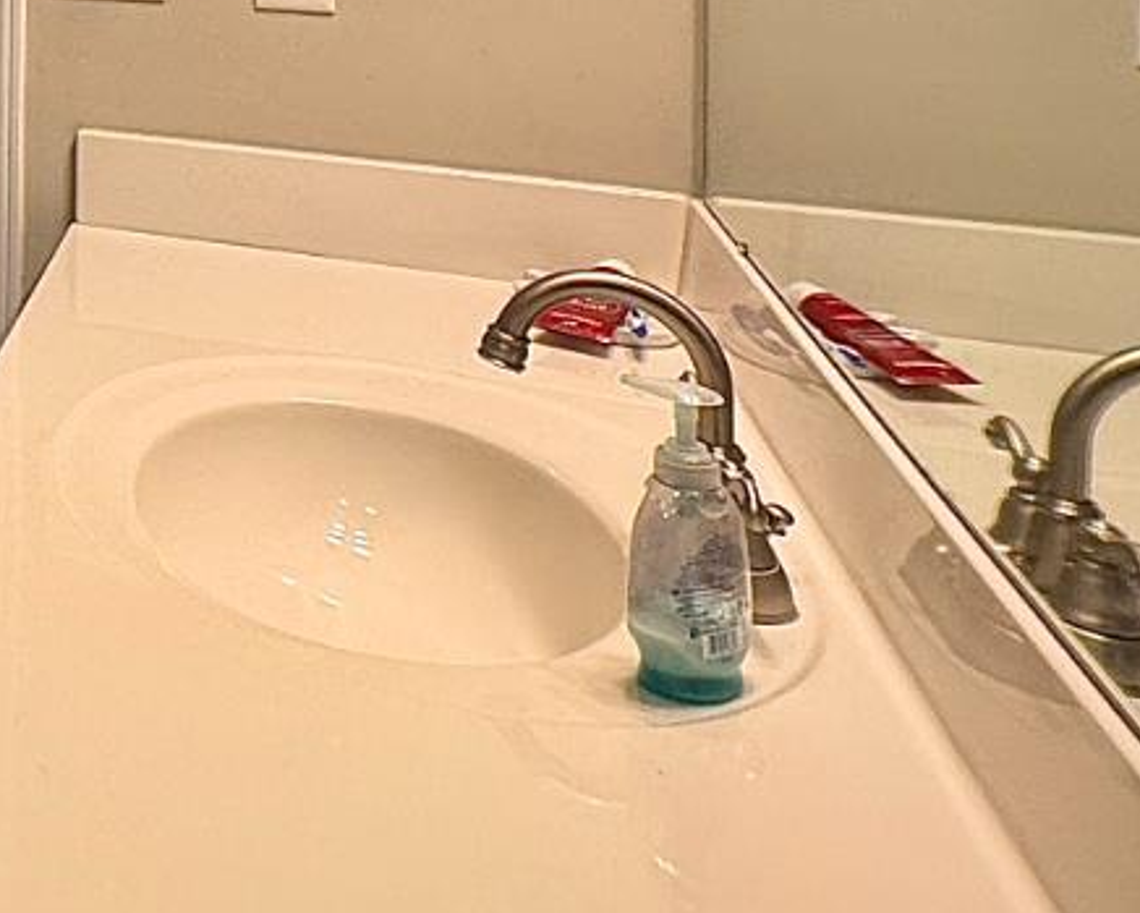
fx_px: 1586
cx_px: -560
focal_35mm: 47
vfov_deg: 27.8
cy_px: -203
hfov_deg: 27.5
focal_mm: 2.22
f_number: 2.2
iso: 160
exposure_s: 1/120
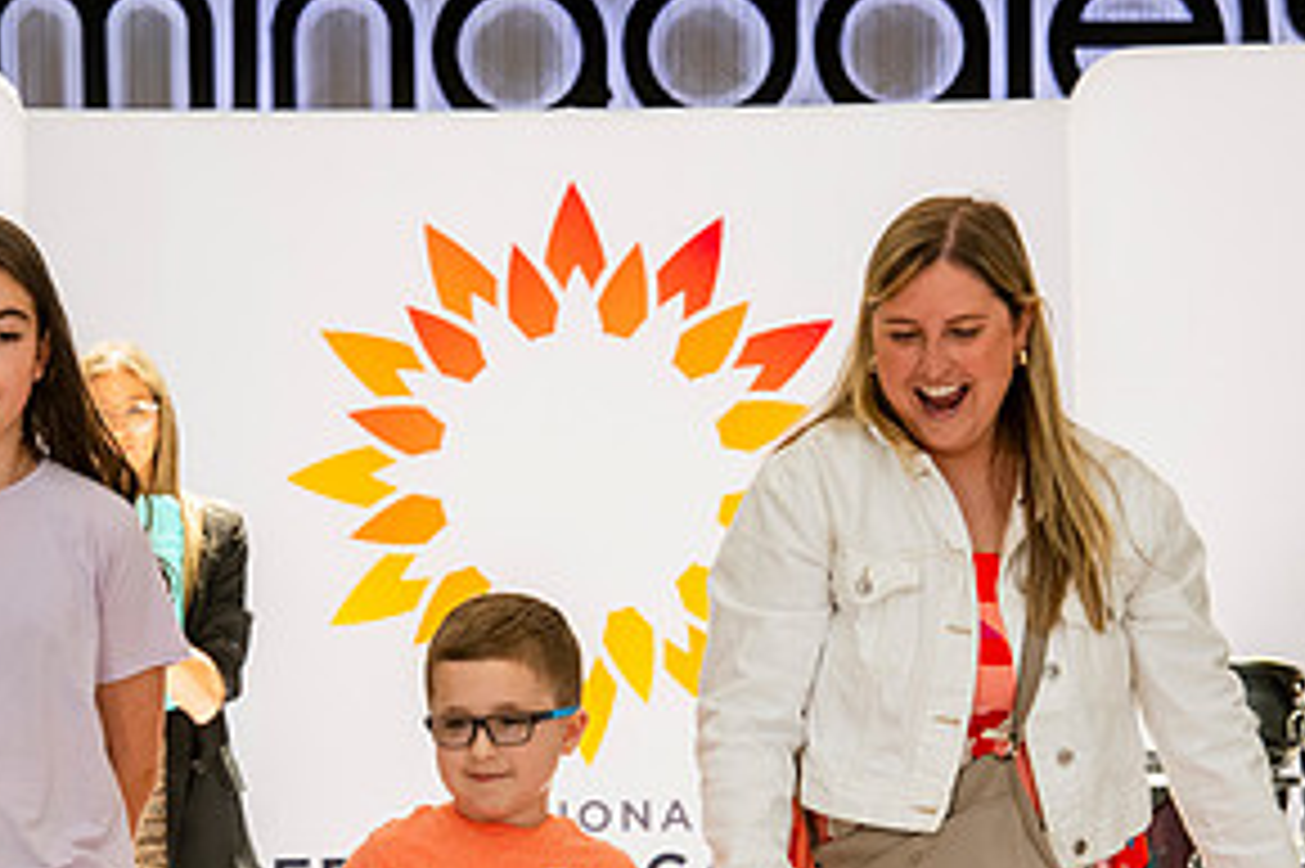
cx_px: 549
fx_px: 10144
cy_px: 789
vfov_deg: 4.9
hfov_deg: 7.4
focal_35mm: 280
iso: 1600
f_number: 13
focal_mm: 140
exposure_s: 1/160
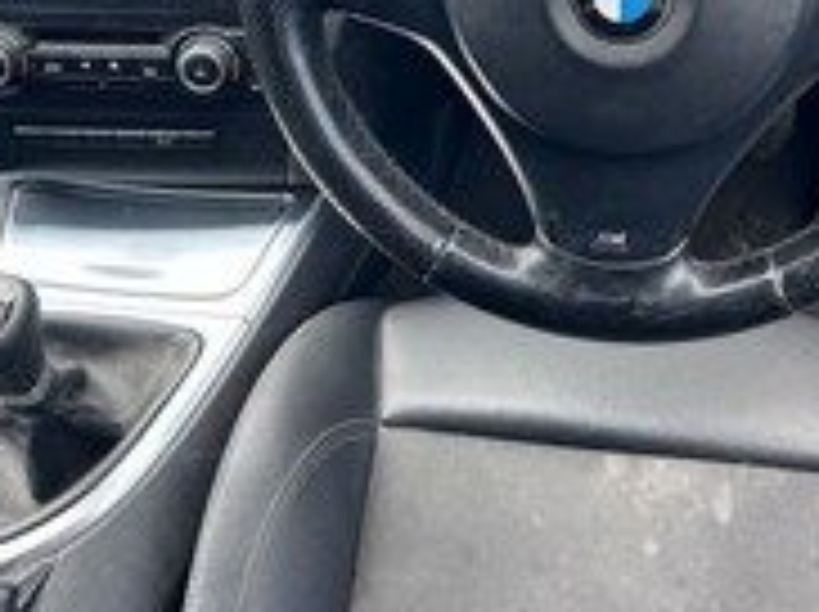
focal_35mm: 50
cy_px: 122
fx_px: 1181
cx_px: 576
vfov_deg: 28.4
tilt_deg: -37.8
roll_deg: +2.8
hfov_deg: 37.6
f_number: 1.5
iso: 40
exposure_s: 1/150
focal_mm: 5.7
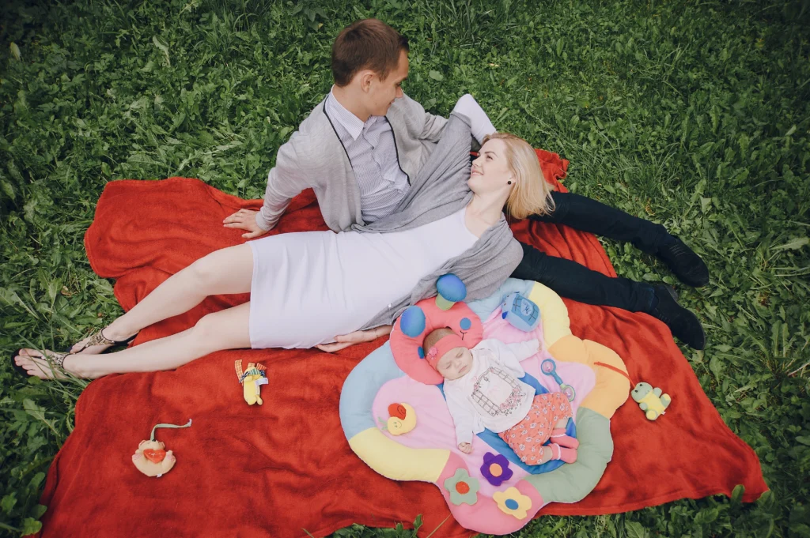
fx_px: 540
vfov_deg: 53.1
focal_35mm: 24
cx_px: 405
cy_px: 269
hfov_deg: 73.8
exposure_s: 1/1000
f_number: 4
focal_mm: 24
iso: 250
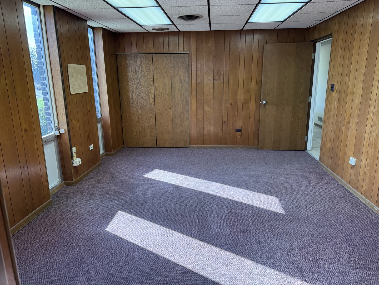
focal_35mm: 24
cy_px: 142
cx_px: 190
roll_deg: +0.7
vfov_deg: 56.8
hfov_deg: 71.6
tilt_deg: -14.2
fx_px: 263
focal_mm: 6.76
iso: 125
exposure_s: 1/120
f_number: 1.78
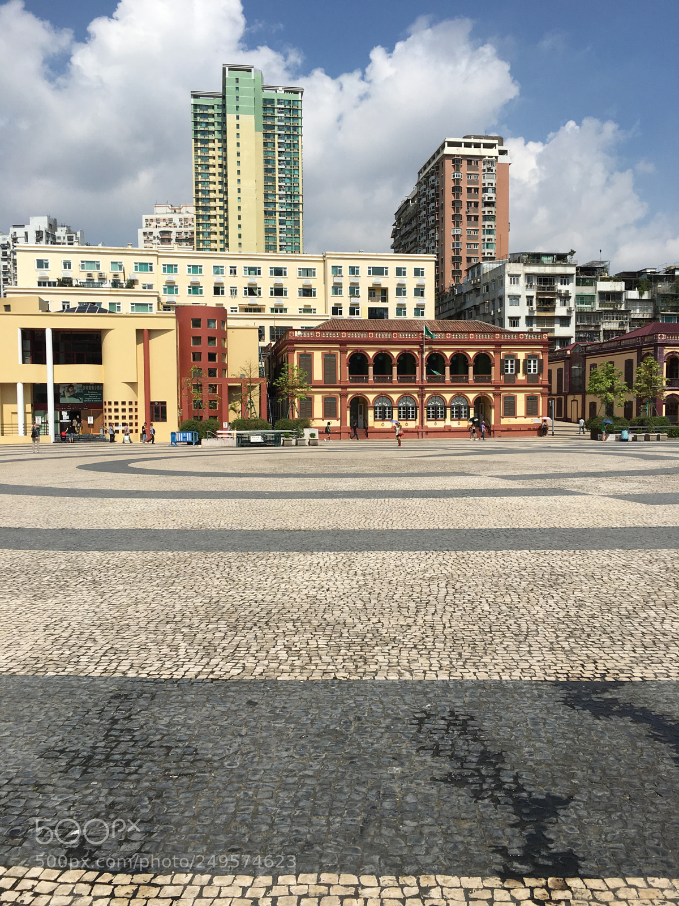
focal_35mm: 29
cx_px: 340
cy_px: 453
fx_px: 758
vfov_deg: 61.7
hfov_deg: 48.2
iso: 25
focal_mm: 4.15
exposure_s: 1/2959
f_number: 2.2
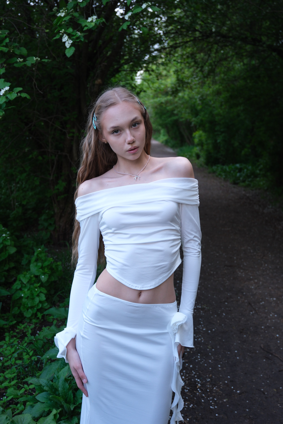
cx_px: 142
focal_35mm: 44
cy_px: 212
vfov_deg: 44.5
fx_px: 519
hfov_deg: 30.5
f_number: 3.6
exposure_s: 1/180
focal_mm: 29.6
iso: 400
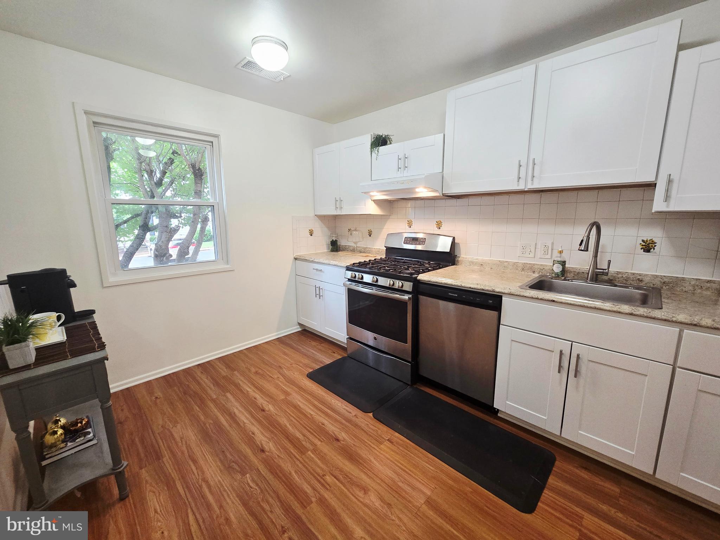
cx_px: 360
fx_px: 270
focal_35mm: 13
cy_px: 270
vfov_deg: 89.9
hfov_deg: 106.2
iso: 200
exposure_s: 1/60.2
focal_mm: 2.2
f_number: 2.2
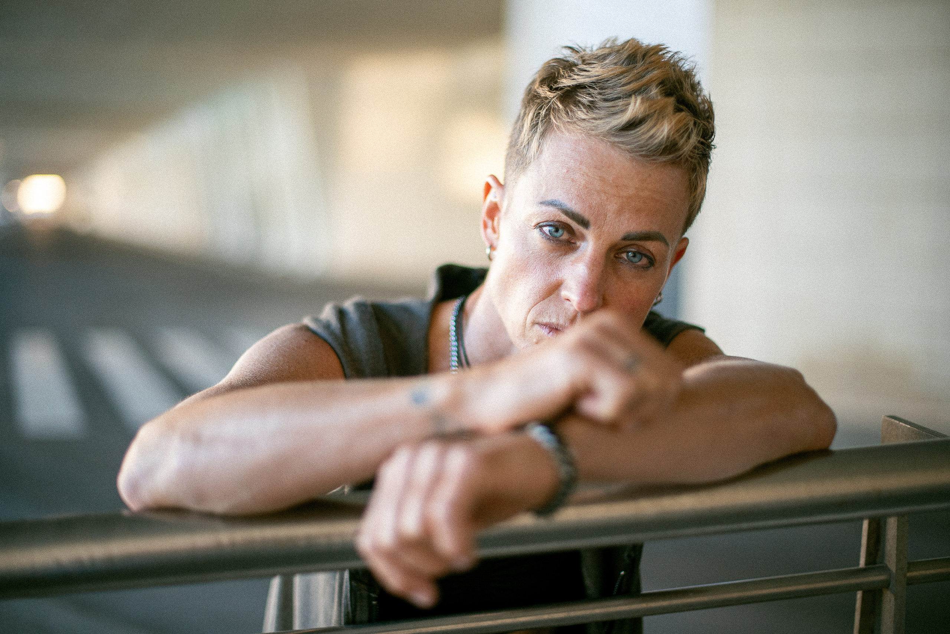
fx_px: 1320
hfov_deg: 39.6
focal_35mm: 50
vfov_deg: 27.0
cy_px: 317
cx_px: 475
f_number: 1.4
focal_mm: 50
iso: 250
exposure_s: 1/250
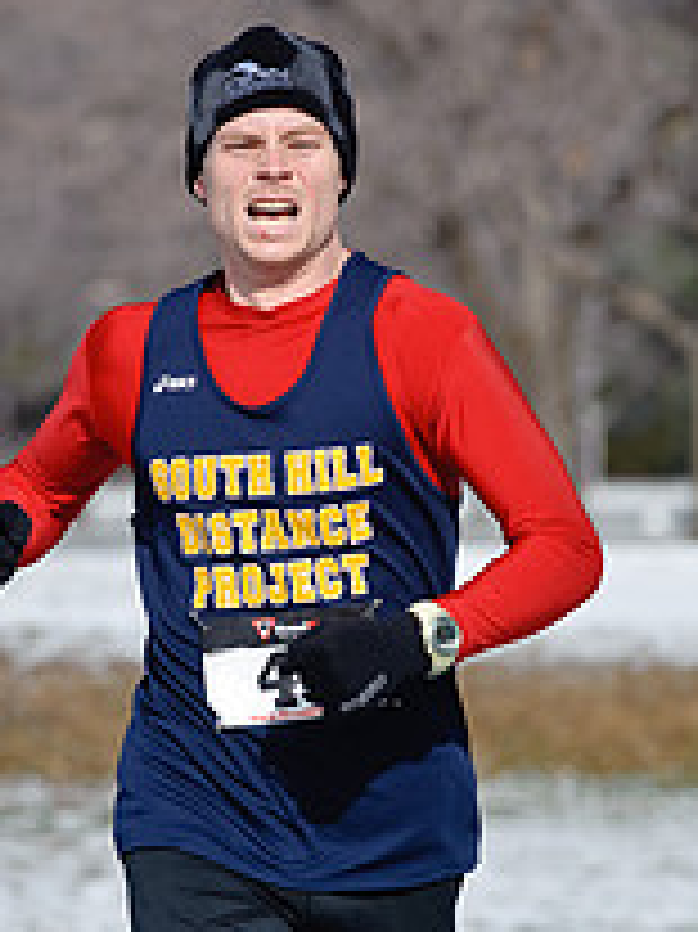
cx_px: 277
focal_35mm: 417
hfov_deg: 3.6
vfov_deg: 4.8
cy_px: 792
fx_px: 11223
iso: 200
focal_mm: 200
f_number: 6.3
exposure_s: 1/1000
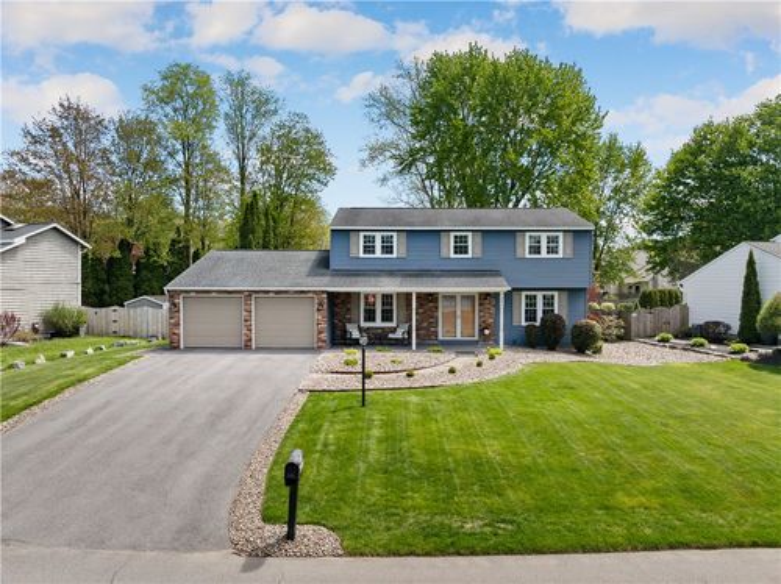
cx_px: 390
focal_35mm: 24
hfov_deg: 71.6
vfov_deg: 56.7
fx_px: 541
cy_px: 292
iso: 370
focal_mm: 12.29
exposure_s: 1/2000
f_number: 2.8
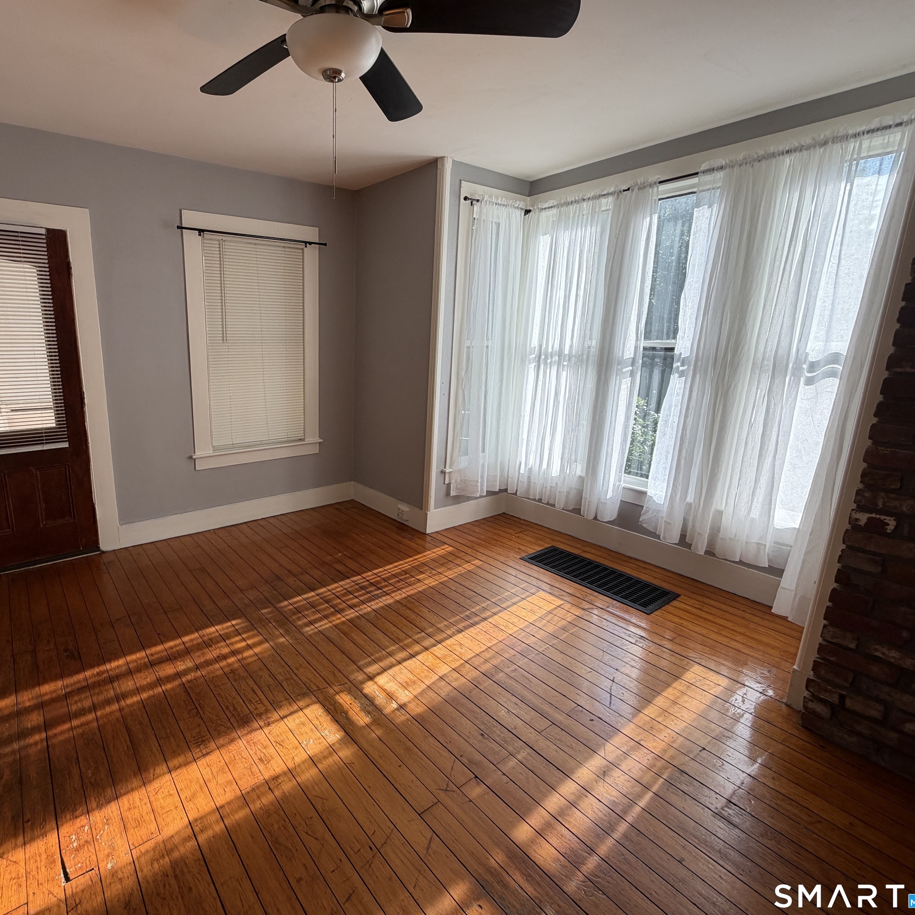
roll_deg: +0.2
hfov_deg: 82.1
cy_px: 446
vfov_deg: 84.0
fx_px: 508
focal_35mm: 17
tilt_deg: -12.3
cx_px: 333
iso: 50
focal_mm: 2.22
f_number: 2.2
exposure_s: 1/326
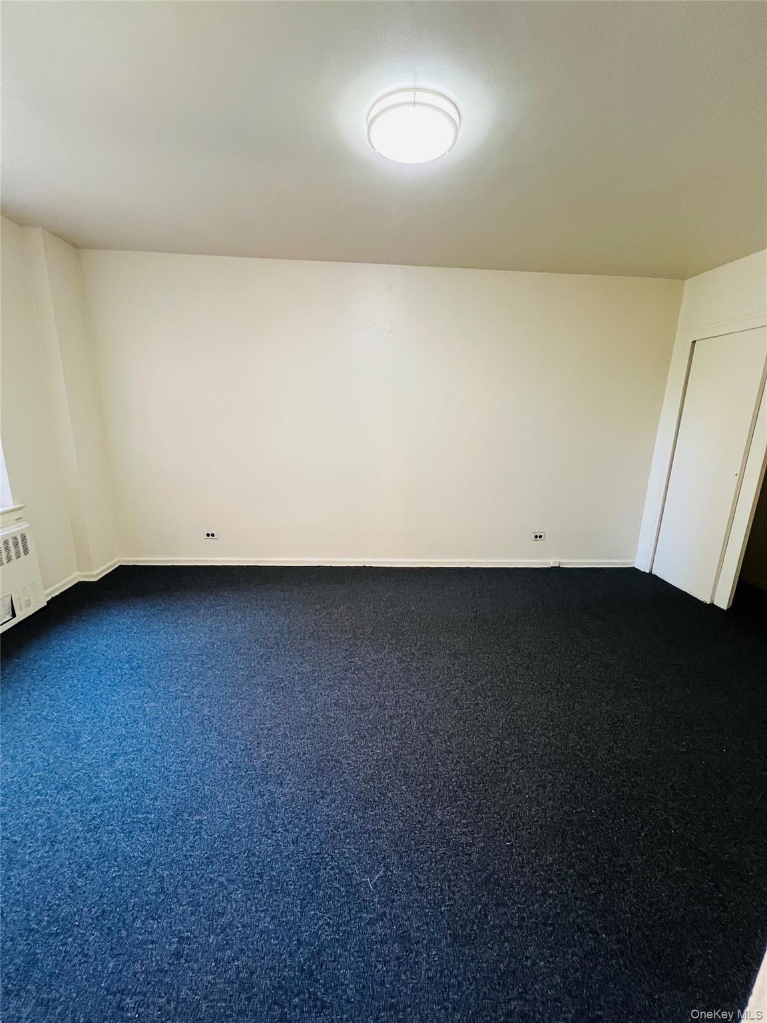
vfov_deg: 106.2
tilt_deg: -10.8
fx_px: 384
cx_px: 384
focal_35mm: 13
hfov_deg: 89.9
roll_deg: -0.4
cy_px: 512
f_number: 1.8
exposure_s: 1/60
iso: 250
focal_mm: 1.57
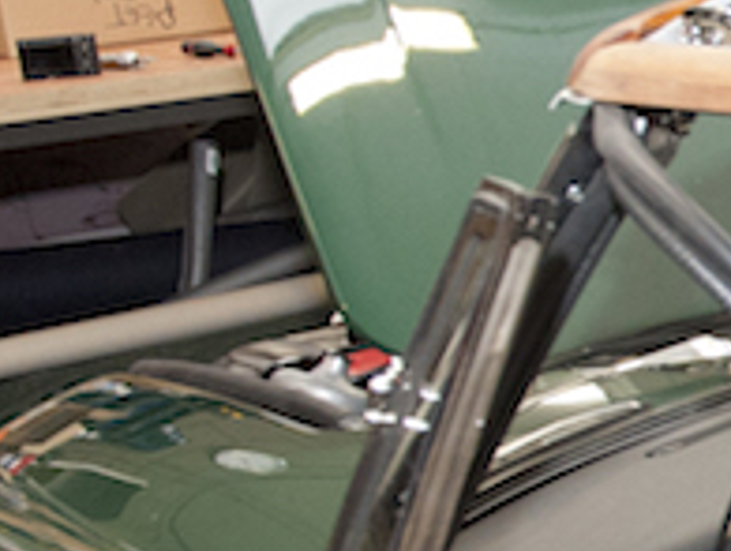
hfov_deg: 11.3
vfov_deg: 10.5
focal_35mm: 141
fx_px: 2983
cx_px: 1814
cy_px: 418
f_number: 5.6
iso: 3200
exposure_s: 1/50
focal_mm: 28
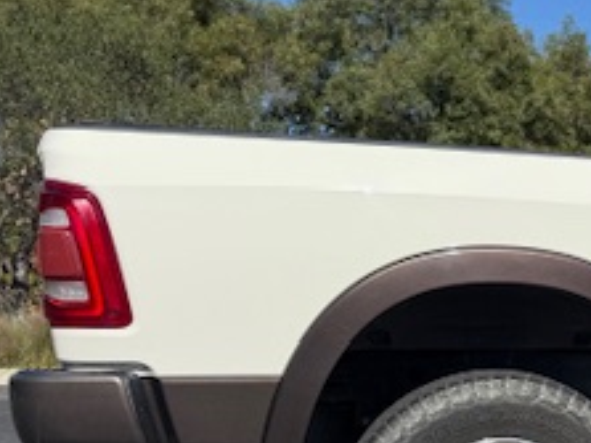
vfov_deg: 20.9
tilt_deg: -2.6
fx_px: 1177
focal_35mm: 69
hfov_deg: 24.2
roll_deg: -0.6
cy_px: 379
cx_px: 798
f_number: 1.78
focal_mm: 6.76
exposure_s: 1/6711
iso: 80
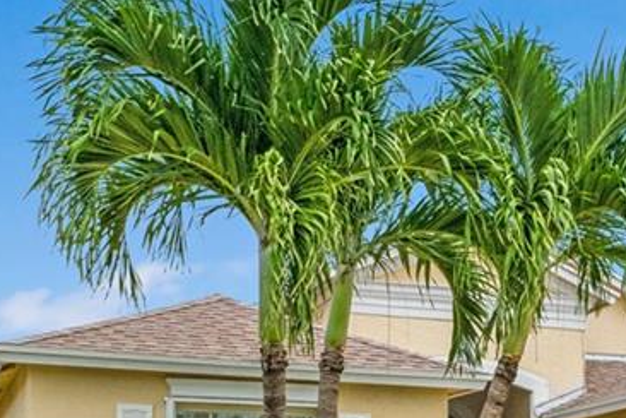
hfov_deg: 20.2
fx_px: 1704
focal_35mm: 98
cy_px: 501
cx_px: 617
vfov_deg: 13.6
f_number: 8
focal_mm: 35
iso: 2000
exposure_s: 1/6400
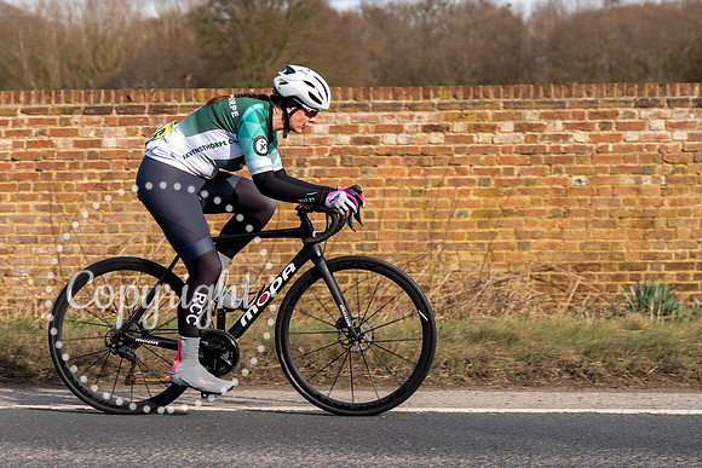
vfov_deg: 13.8
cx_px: 249
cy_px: 176
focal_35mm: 99
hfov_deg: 20.5
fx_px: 1934
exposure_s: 1/800
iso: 100
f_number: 4
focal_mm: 70
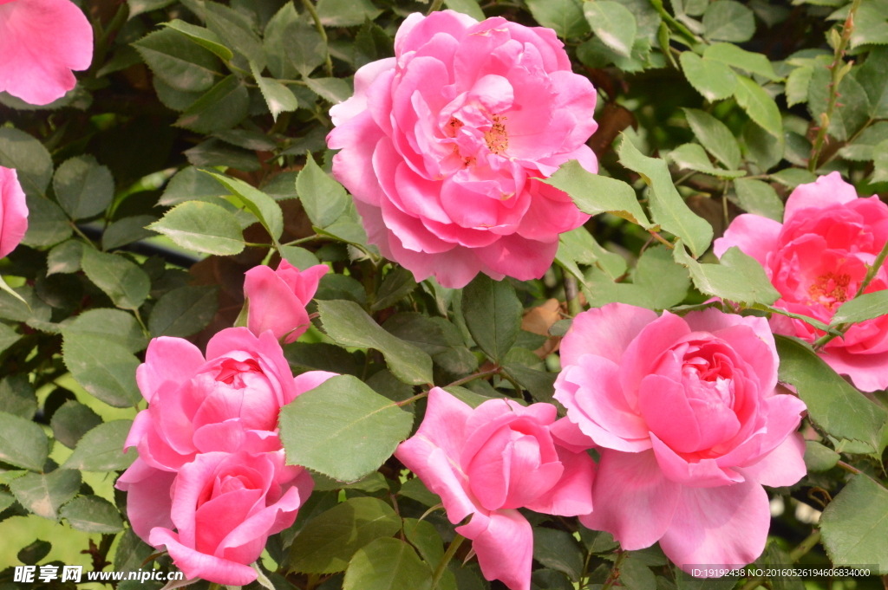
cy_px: 295
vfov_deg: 9.6
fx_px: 3512
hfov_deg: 14.4
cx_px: 444
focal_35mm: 142
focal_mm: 95
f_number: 18
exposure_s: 1/250
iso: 1250
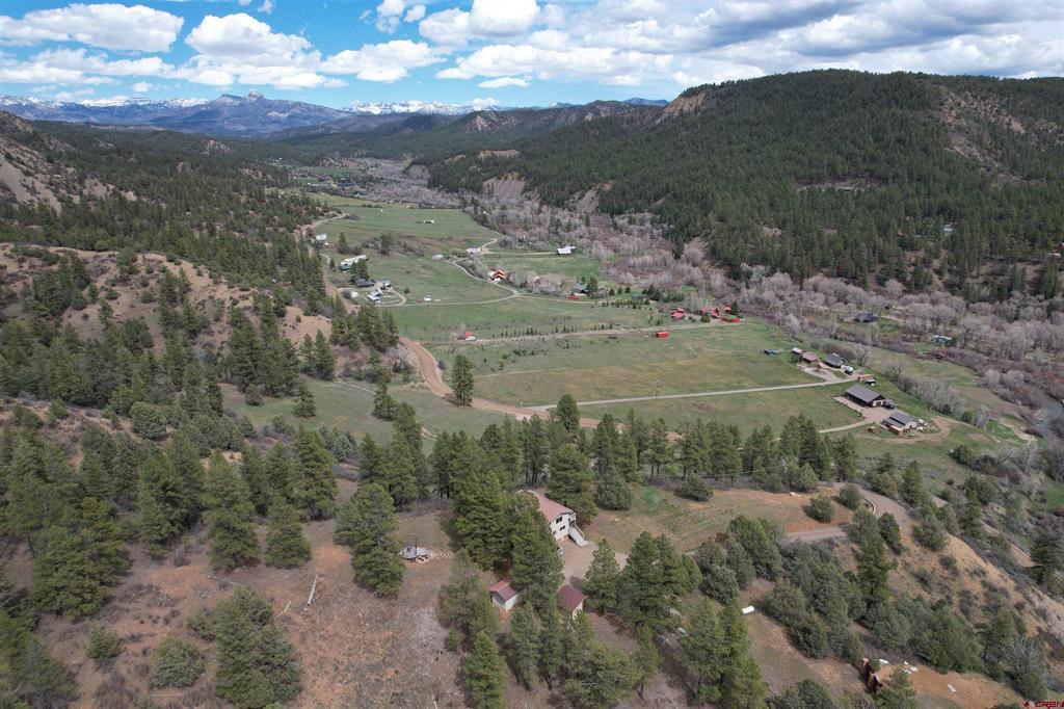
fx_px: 650
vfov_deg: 57.2
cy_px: 354
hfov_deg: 78.6
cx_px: 532
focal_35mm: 22
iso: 100
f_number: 2.8
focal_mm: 8.38
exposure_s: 1/1600
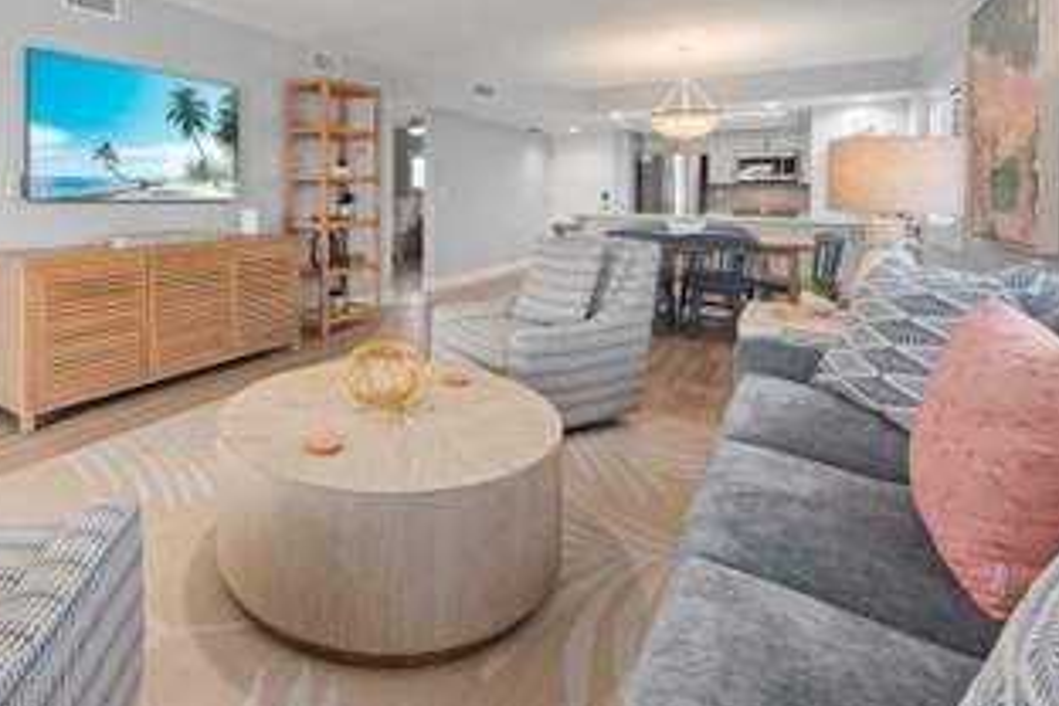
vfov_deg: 59.0
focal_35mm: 20
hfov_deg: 82.0
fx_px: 588
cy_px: 187
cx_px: 380
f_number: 11
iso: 400
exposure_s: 1/3
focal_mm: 13
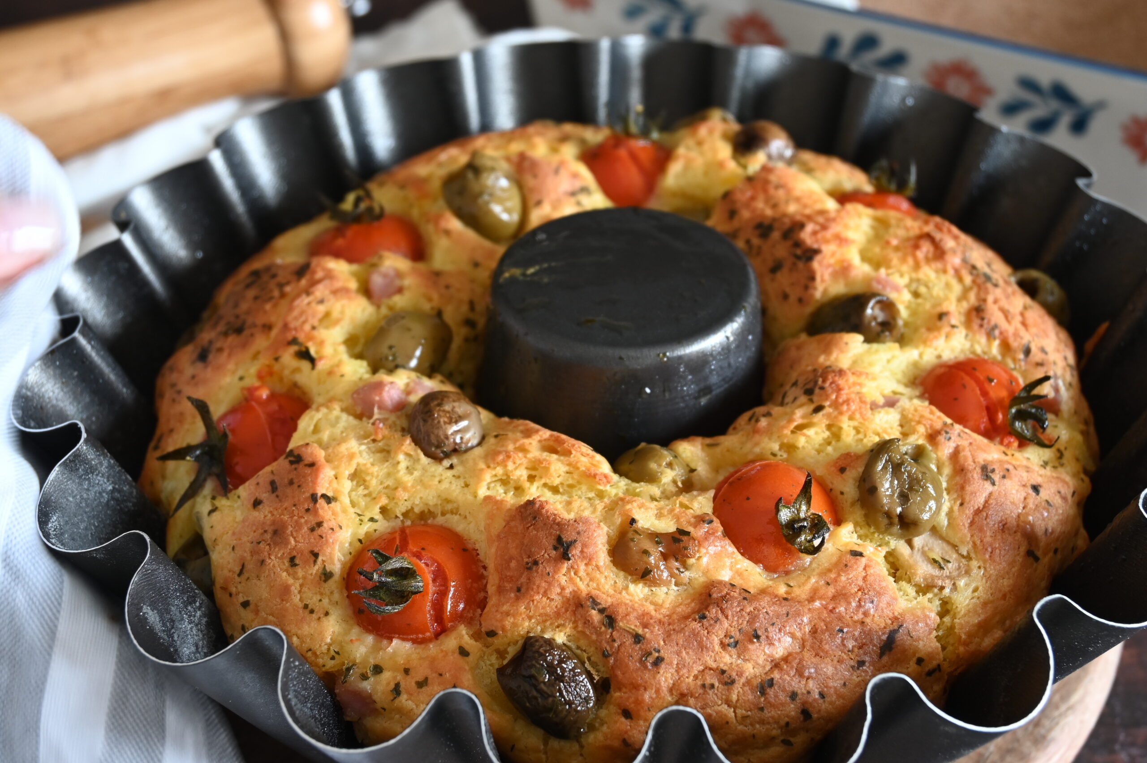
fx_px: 1720
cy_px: 382
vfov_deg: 25.0
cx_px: 574
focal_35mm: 54
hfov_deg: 36.9
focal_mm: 36
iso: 200
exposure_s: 1/10
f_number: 6.3
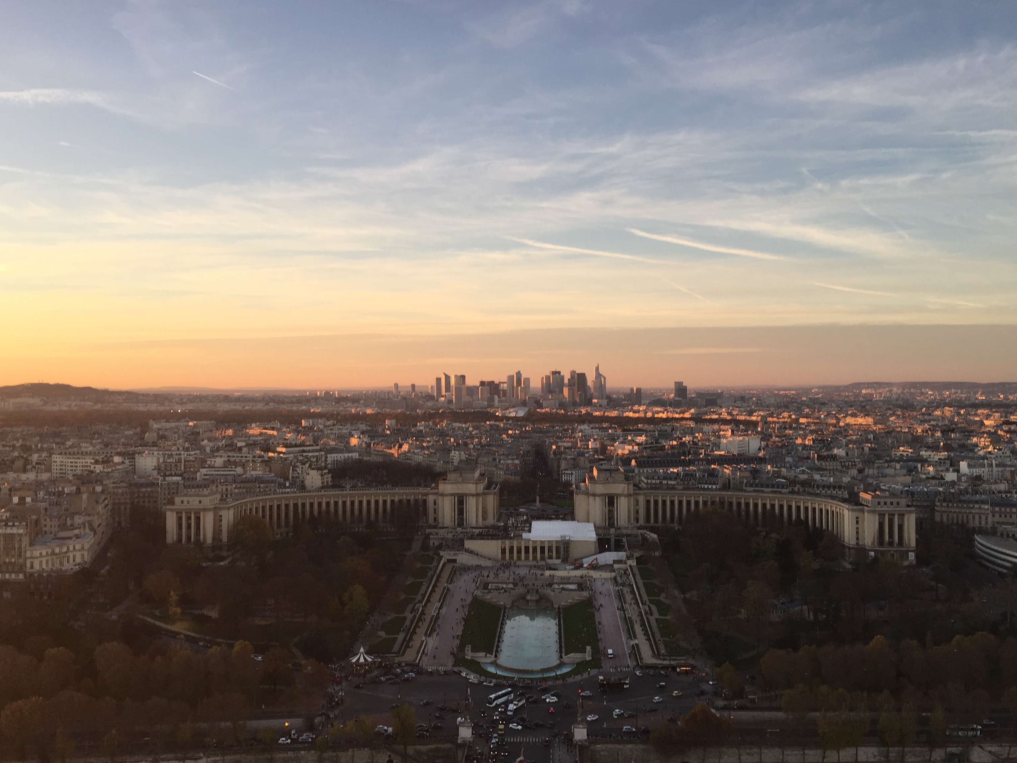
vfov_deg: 45.4
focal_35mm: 31
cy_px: 393
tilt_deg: +0.5
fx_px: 911
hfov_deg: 58.3
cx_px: 513
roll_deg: -0.2
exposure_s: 1/344
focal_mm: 4.15
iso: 32
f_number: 2.2
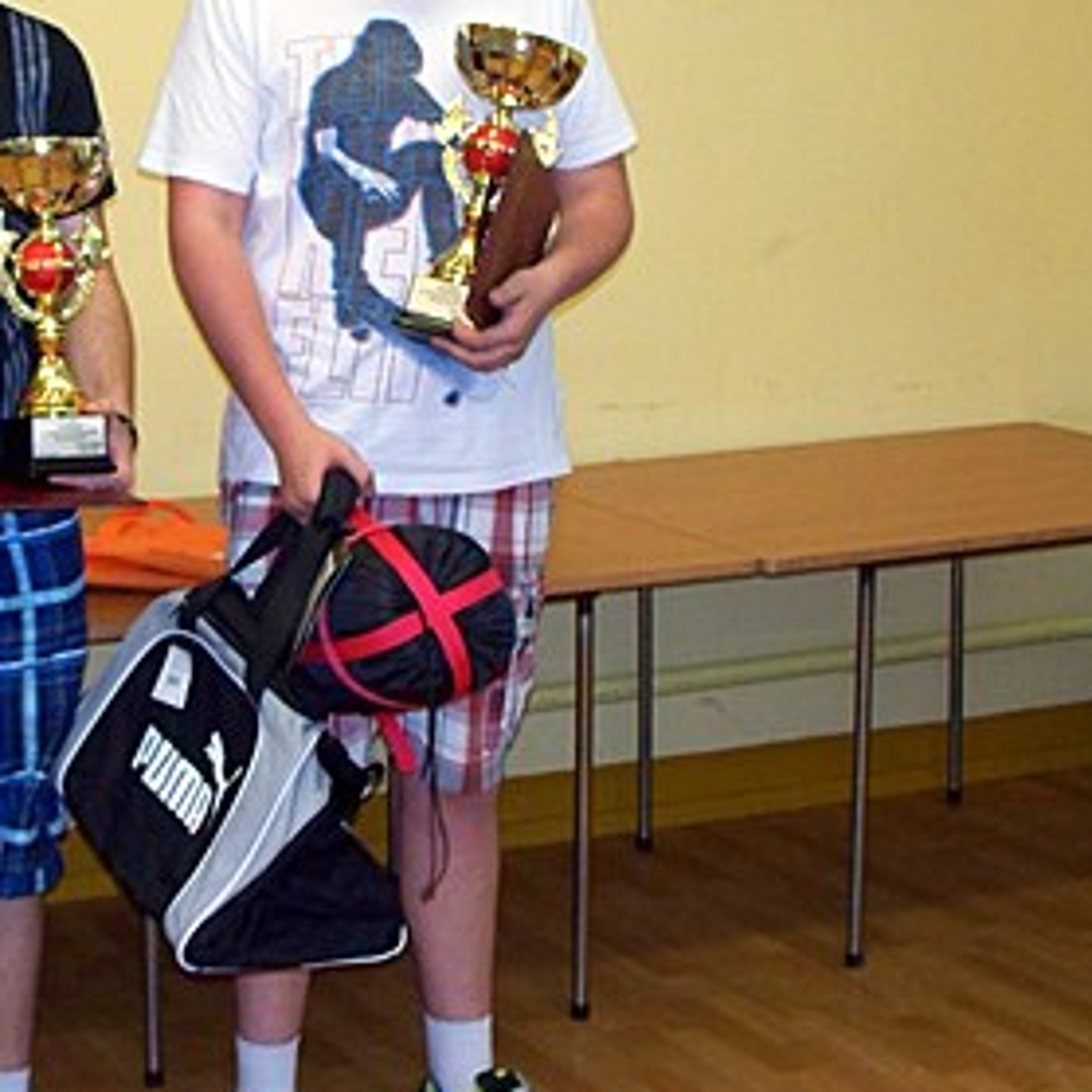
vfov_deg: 23.5
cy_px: 337
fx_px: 2605
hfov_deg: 23.2
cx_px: 180
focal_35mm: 73
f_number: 2.8
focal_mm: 7.54
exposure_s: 1/30
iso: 200
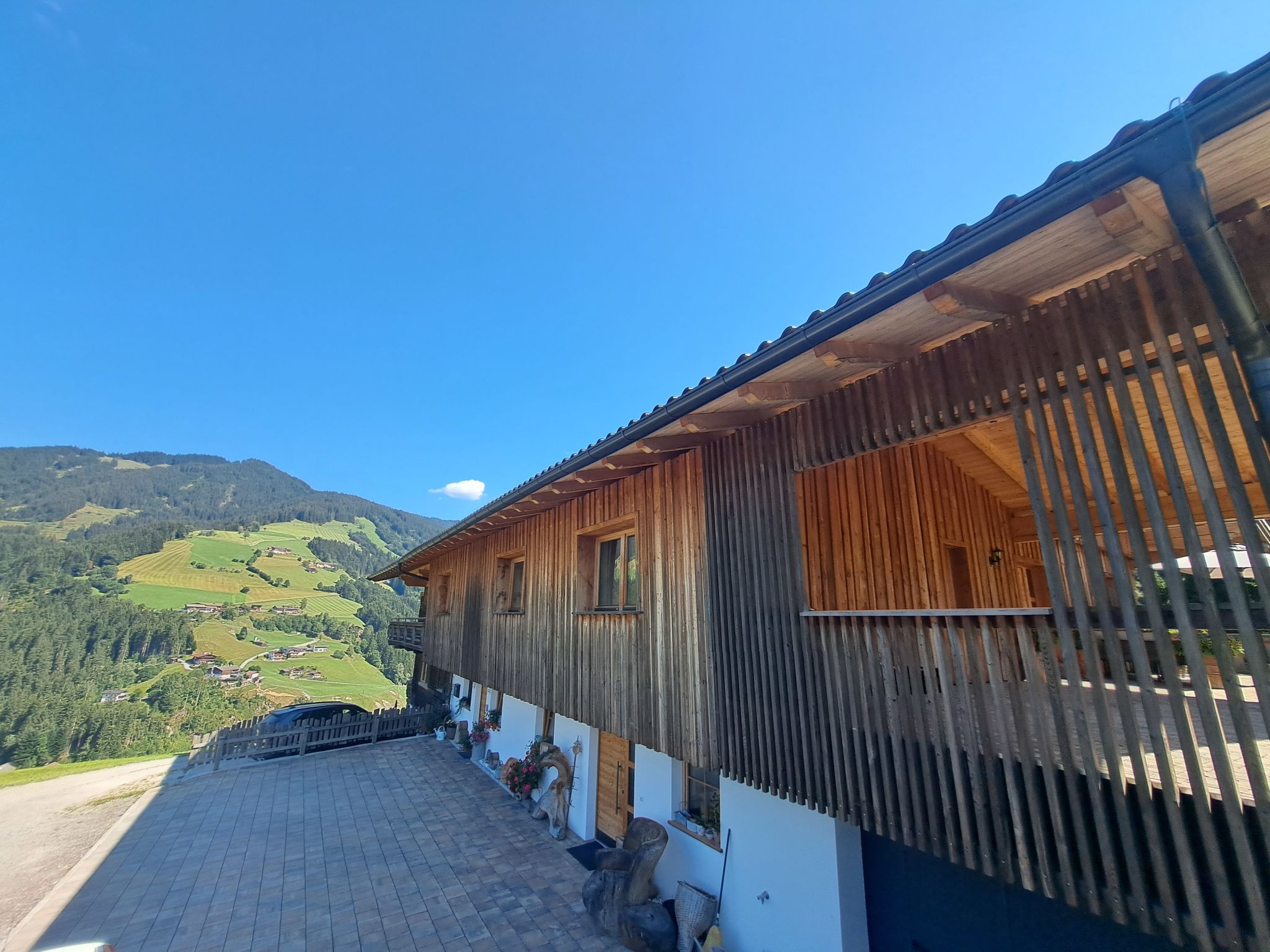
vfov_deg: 89.9
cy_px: 476
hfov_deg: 106.2
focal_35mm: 13
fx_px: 477
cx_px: 635
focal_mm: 1.74
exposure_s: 1/718
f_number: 2.2
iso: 50
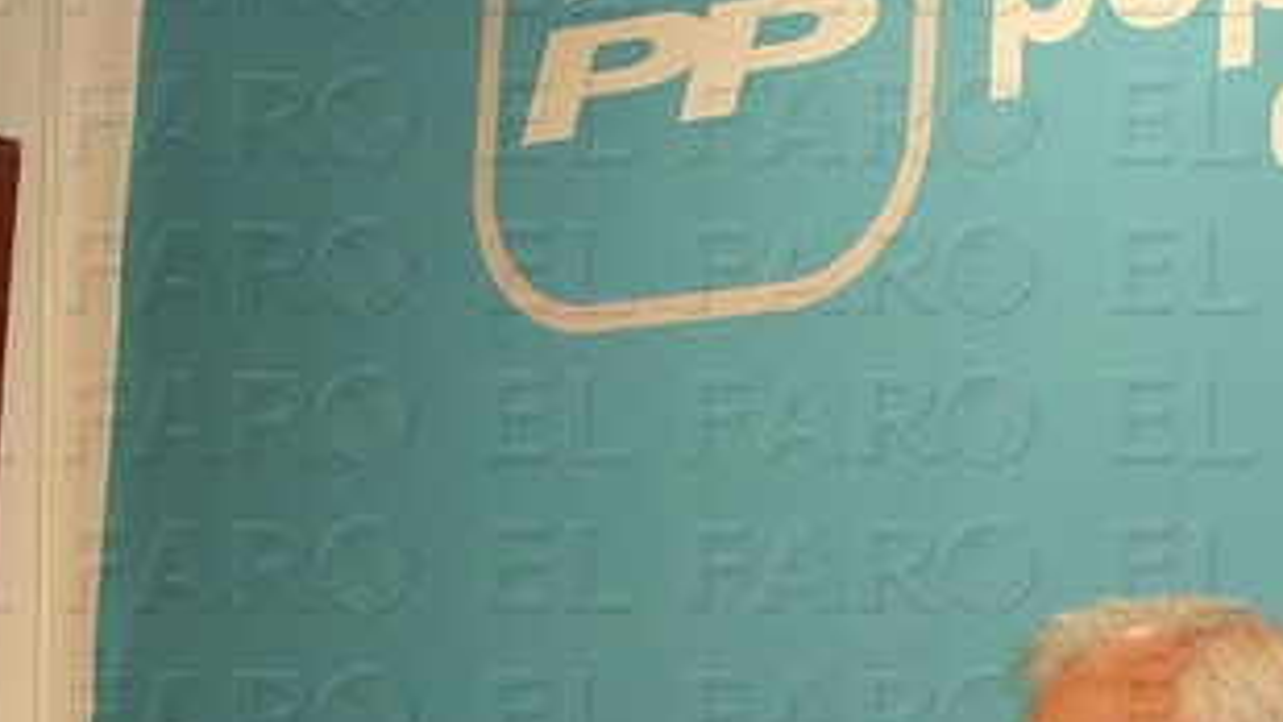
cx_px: 1329
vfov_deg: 9.3
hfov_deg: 16.1
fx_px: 4424
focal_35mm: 130
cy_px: 747
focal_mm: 6.3
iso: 100
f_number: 2.9
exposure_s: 1/125
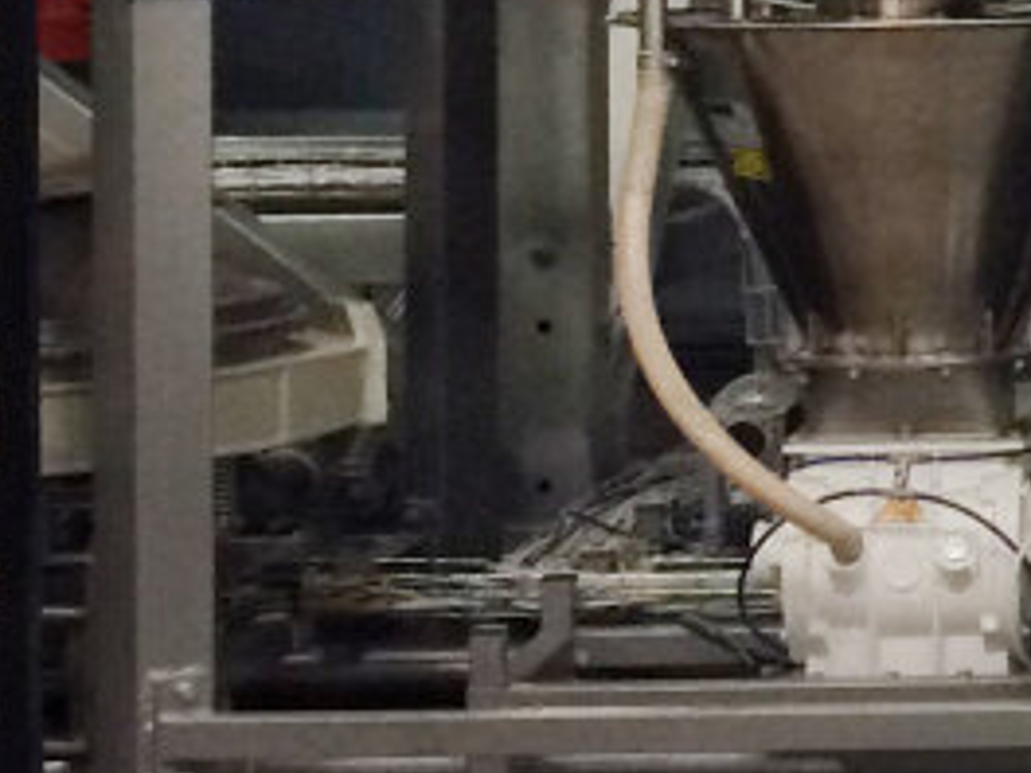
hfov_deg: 12.0
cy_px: -917
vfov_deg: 9.1
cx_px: 1855
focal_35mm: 151
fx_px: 4497
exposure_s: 1/33
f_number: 2.2
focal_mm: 4.15
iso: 125
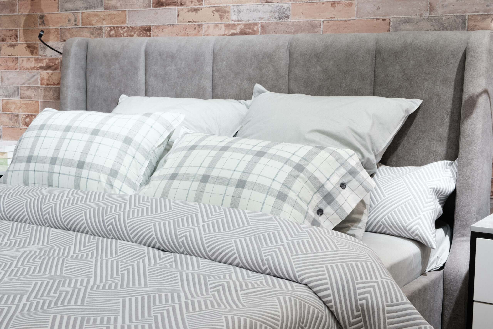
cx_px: 246
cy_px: 164
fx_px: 739
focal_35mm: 54
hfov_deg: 36.9
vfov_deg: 25.1
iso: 200
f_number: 11
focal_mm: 35.8
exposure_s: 1/3
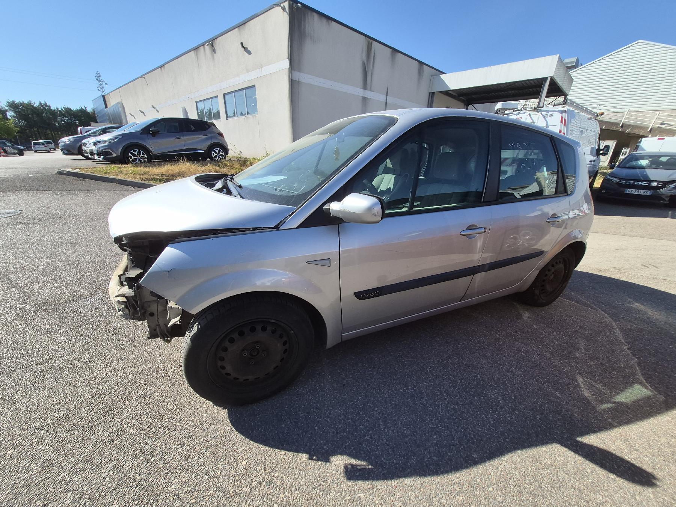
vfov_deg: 89.9
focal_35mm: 13
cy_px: 254
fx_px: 254
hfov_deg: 106.2
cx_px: 338
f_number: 2.2
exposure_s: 1/2500
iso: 40
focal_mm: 1.74
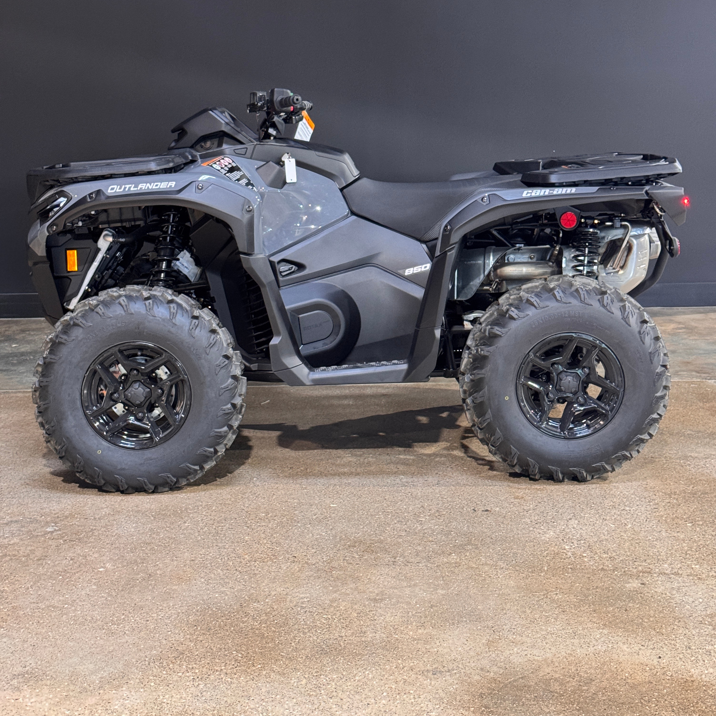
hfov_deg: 30.0
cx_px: 360
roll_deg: +1.1
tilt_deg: -6.5
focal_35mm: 57
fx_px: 1334
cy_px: 284
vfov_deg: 30.0
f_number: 1.78
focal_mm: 6.76
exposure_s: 1/52
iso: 250
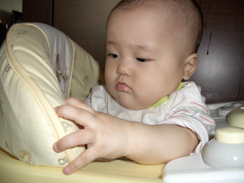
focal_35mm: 33
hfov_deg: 55.4
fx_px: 233
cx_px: 122
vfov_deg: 42.9
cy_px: 92
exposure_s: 1/60
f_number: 2.8
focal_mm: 7.1
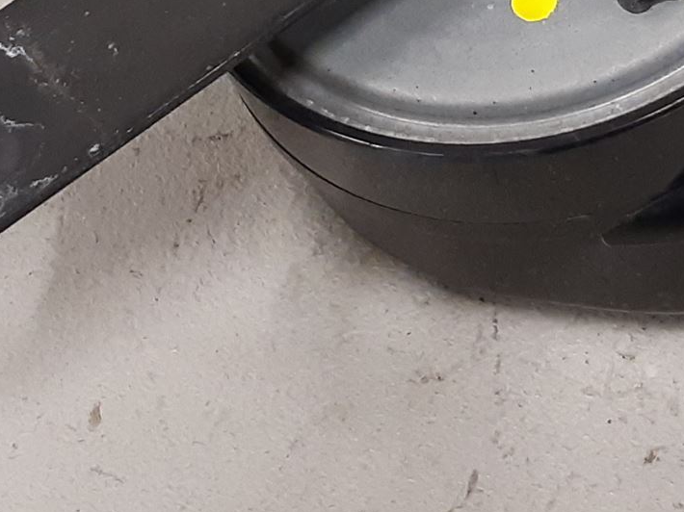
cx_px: 519
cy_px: -37
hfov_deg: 25.7
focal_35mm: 75
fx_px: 1481
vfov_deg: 18.9
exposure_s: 1/50
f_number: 1.7
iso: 200
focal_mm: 3.93
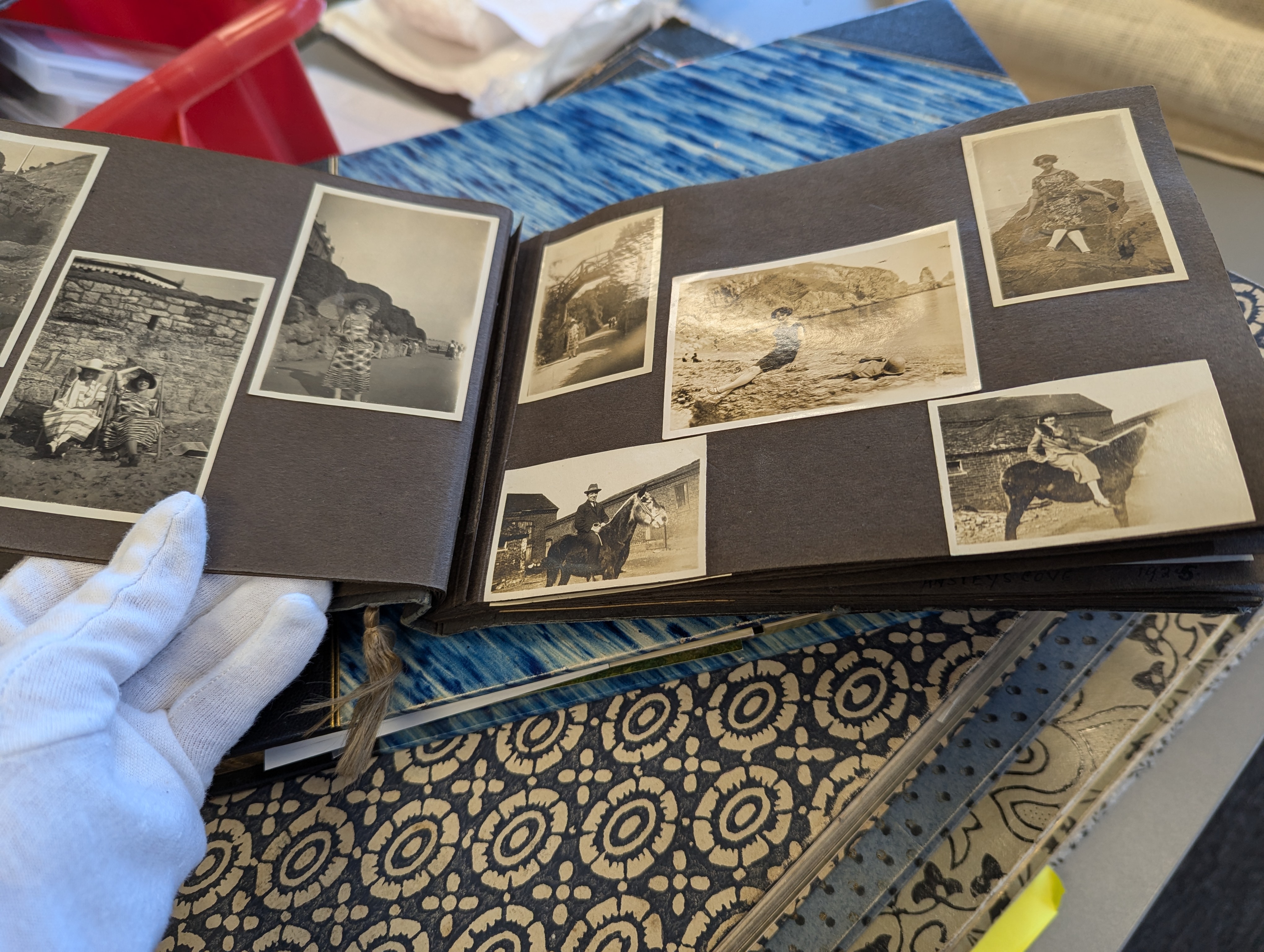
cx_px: 632
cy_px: 476
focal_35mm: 24
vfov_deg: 56.9
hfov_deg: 71.5
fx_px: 878
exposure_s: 1/146
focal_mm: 6.81
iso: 95
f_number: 1.85
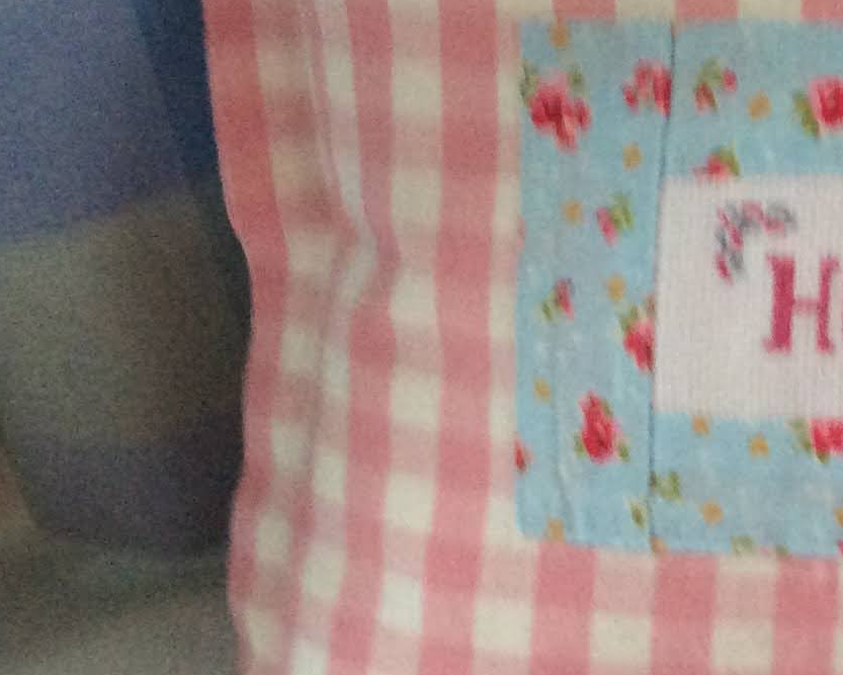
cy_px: 196
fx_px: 2421
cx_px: 930
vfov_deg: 15.8
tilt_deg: -34.2
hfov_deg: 19.0
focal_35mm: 97
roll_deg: +1.7
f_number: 2.4
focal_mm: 3.3
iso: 160
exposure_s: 1/25
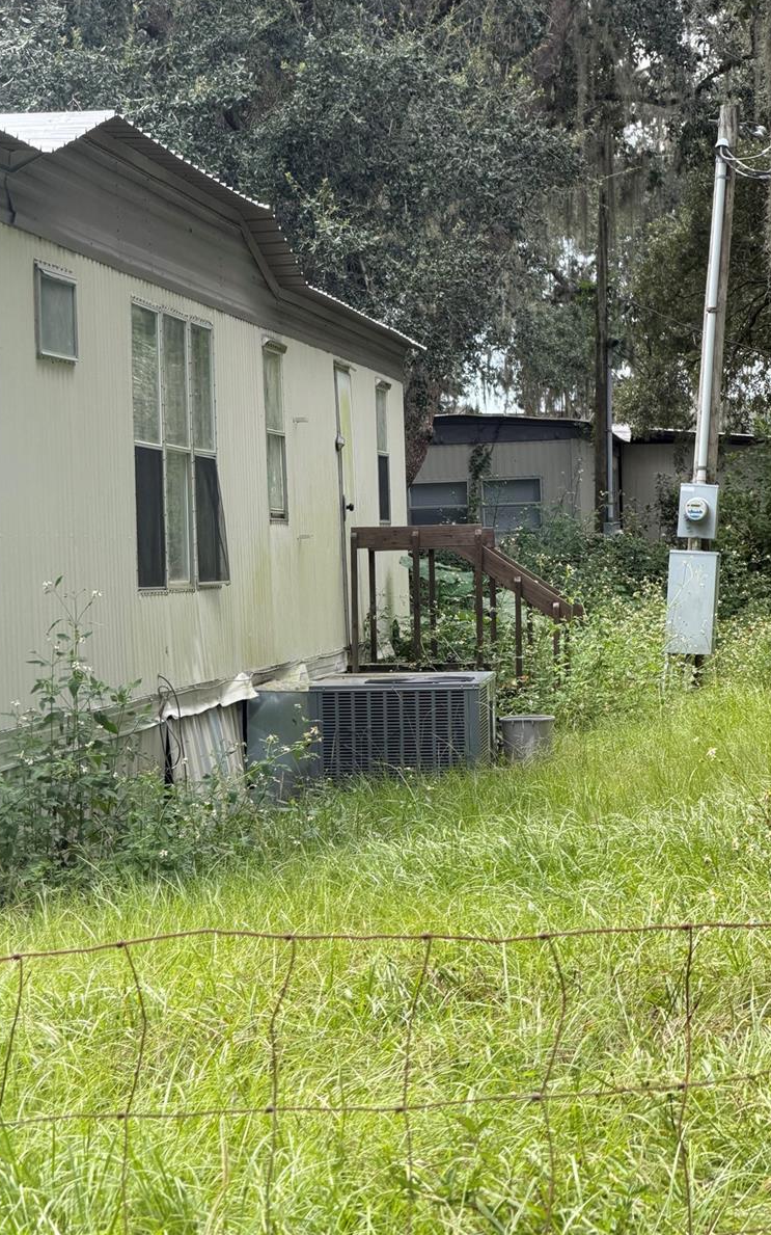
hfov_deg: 12.2
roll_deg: +1.5
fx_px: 3598
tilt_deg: -0.7
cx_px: 451
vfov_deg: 19.5
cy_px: 613
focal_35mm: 107
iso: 50
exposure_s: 1/307
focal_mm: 16.89
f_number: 2.8
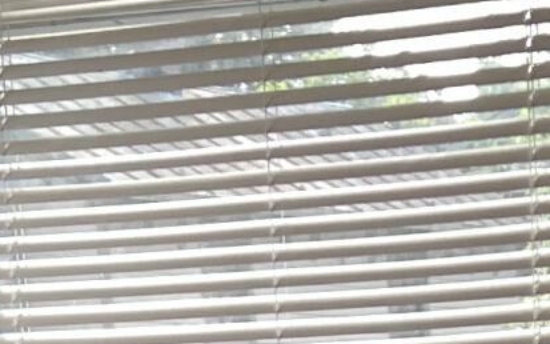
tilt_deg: -13.6
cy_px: 1160
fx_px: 2997
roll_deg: +2.1
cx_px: 601
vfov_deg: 5.9
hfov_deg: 10.4
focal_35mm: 200
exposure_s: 1/121
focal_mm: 5.7
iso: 64
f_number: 1.5
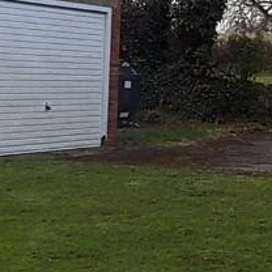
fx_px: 889
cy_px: 27
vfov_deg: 17.1
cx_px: 537
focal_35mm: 100
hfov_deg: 14.5
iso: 80
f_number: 3.1
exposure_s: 1/400
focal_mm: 4
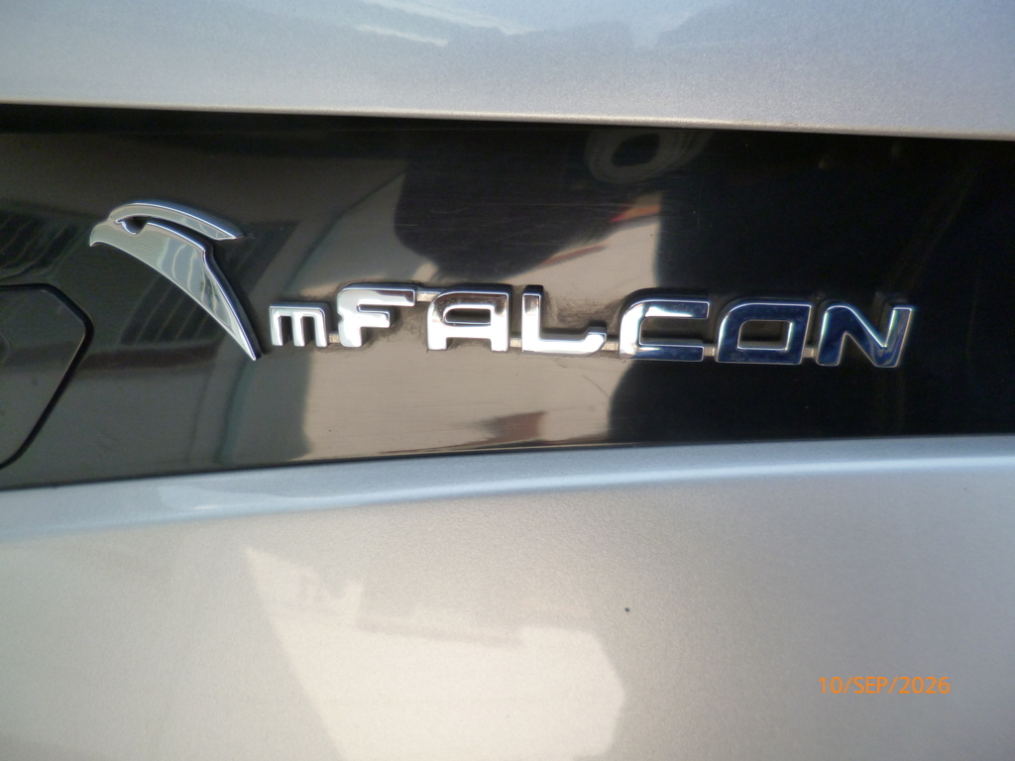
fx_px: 704
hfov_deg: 71.6
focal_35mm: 24
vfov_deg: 56.8
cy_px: 380
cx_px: 508
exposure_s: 1/320
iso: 160
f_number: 2.5
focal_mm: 4.3
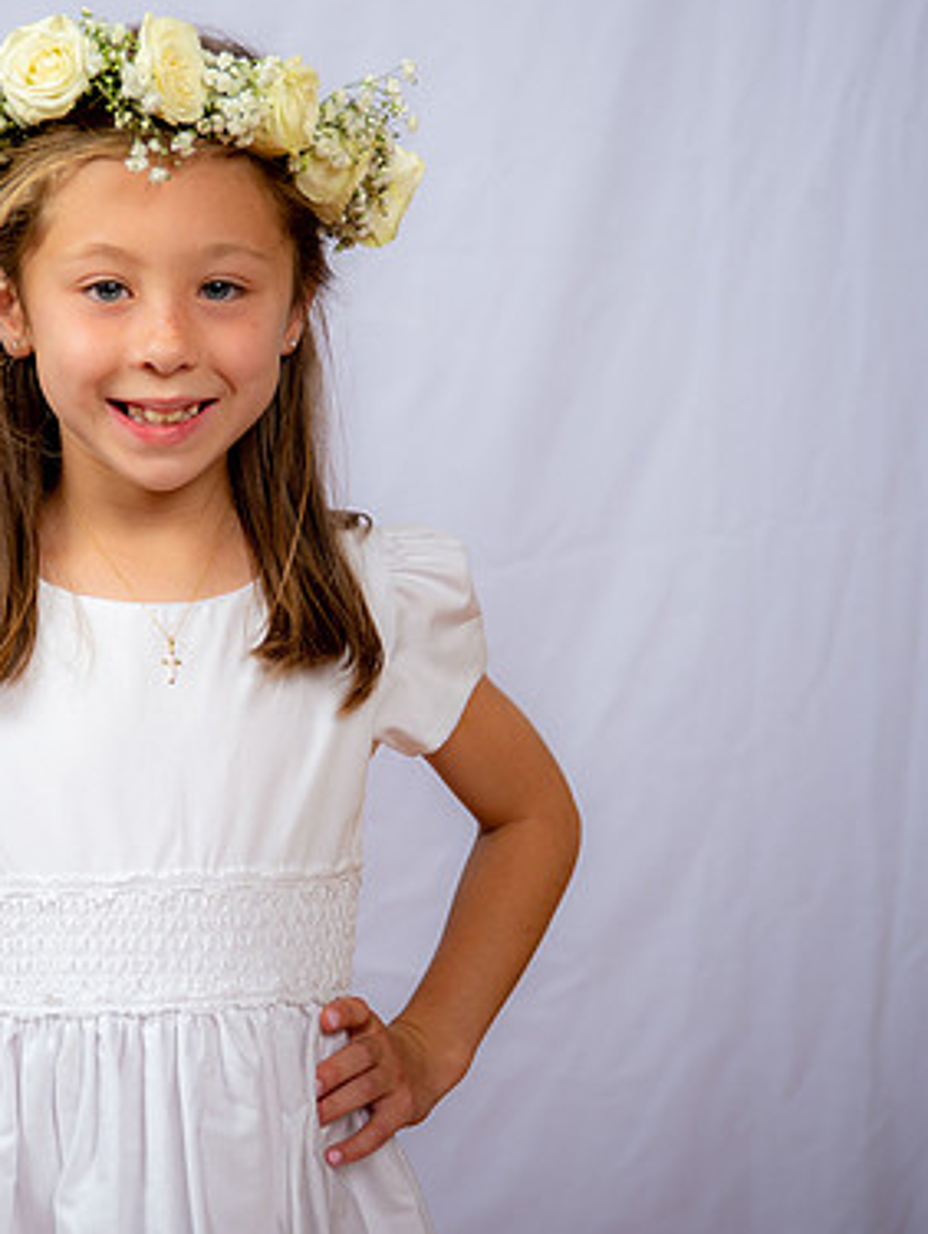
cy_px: 612
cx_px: 230
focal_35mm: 98
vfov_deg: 20.0
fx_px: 3497
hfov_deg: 15.1
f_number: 6.3
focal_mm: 66
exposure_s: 1/160
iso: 250
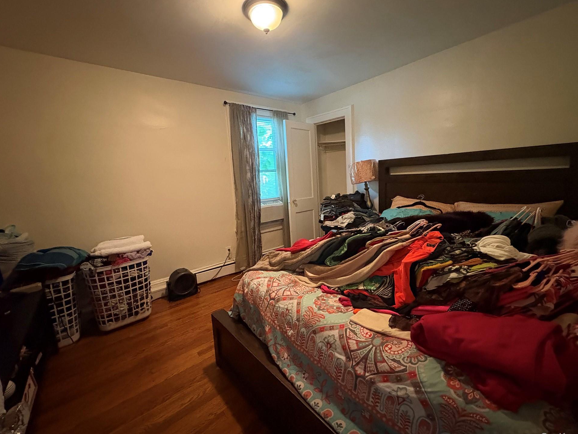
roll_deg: +4.3
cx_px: 292
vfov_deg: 81.7
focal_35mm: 15
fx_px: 251
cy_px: 212
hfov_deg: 98.2
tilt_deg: -7.2
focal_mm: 2.22
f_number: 2.2
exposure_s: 1/30
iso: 1250
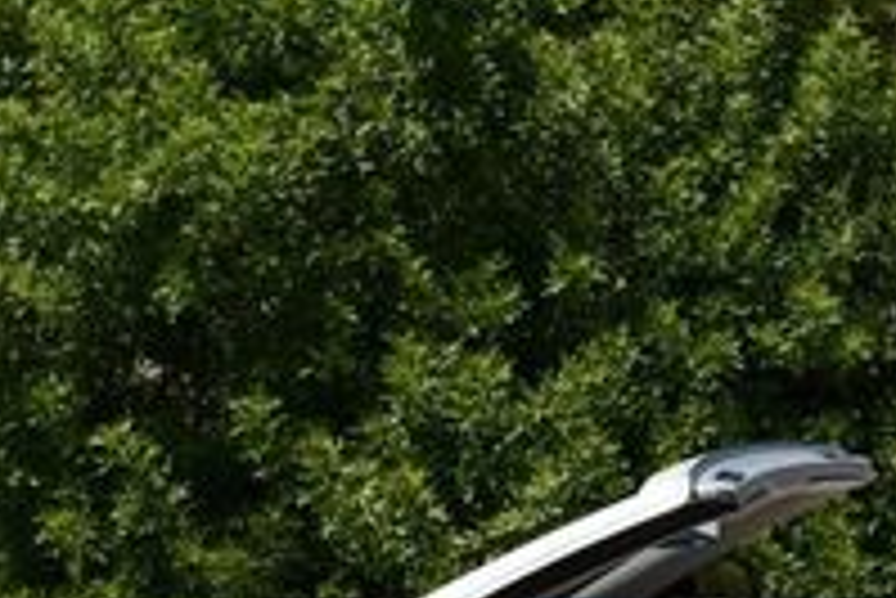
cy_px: 611
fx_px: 4483
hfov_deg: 11.3
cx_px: 896
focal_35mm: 180
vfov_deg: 7.6
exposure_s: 1/320
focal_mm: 28
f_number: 9
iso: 100
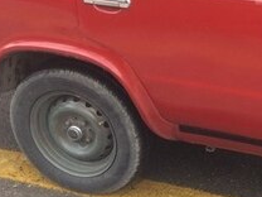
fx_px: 696
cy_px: 16
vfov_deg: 15.8
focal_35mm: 92
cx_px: 384
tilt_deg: -22.1
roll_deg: -1.9
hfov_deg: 18.9
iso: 50
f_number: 2.2
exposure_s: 1/50
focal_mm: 4.15
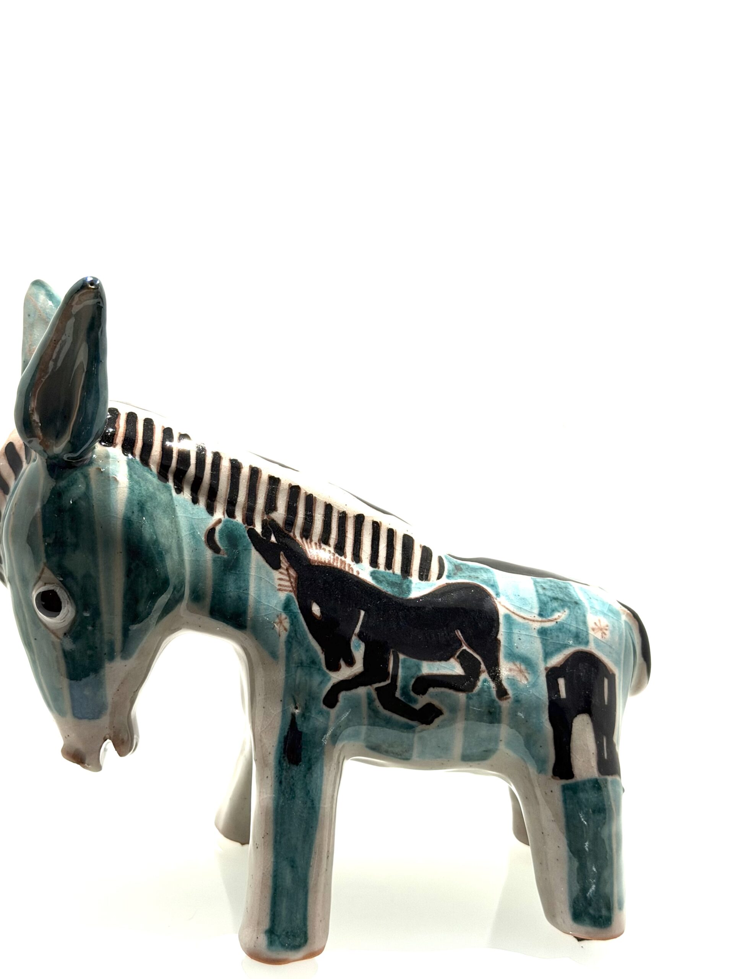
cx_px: 367
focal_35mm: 48
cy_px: 490
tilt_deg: -13.2
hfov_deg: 30.3
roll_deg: -2.6
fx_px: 1357
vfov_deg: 39.7
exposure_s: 1/121
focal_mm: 6.76
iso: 50
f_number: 1.78
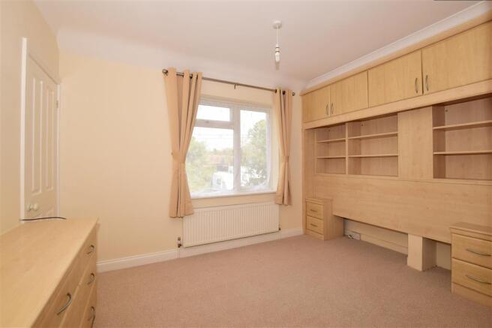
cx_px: 246
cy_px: 164
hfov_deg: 100.4
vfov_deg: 77.3
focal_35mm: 15
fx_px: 205
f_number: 7.1
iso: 400
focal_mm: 10
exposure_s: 1/125
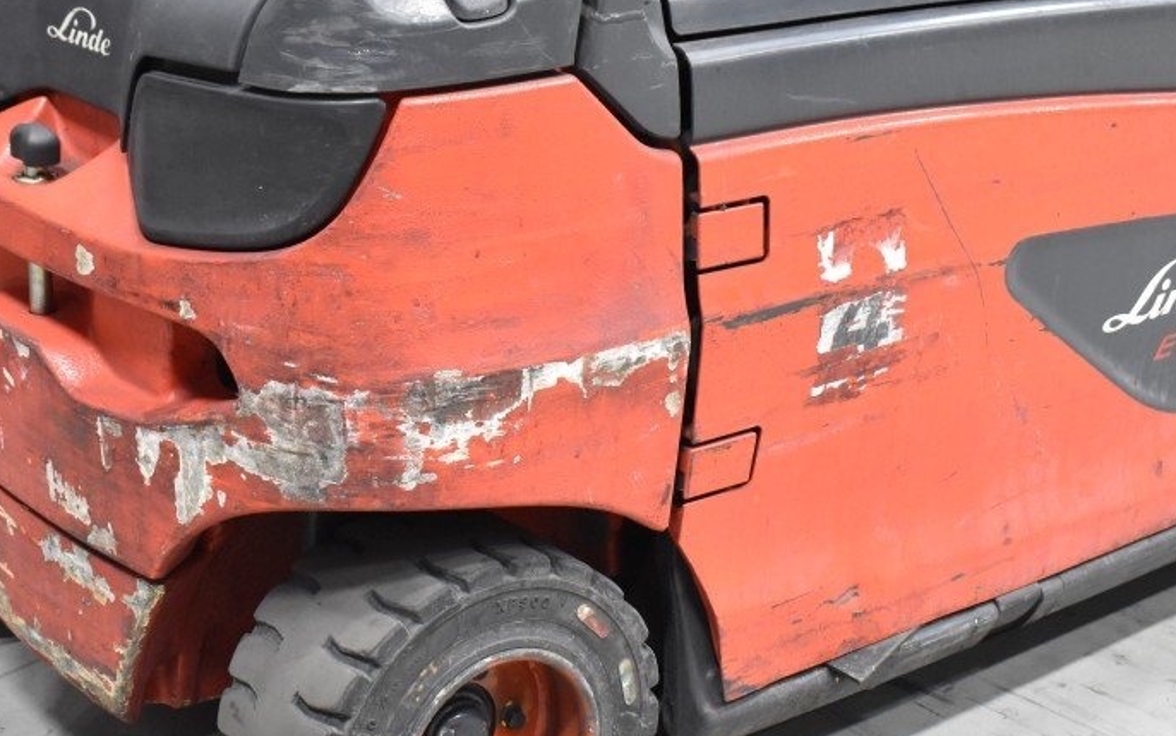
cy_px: 336
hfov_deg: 30.5
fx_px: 2144
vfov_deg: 19.5
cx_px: 444
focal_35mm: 67
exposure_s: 1/30
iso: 1600
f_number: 4.5
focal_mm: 25
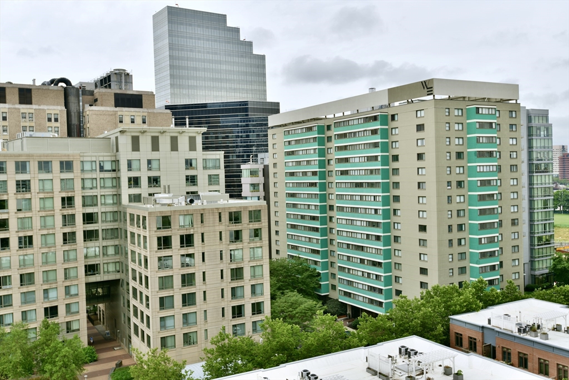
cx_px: 284
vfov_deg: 37.9
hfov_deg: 54.4
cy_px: 190
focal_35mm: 35
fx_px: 553
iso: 100
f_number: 7.1
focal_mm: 35
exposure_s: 1/200
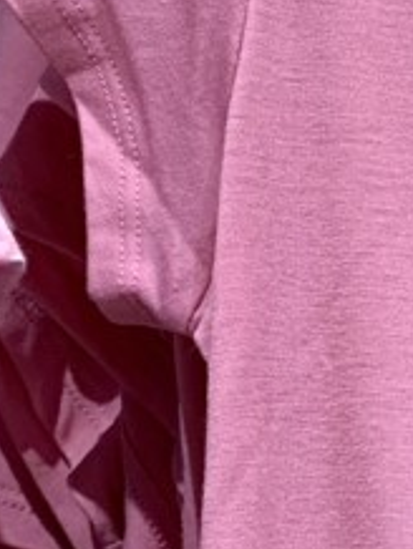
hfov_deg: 9.1
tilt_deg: +1.2
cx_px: 1075
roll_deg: +2.5
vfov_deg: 13.6
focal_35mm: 143
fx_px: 2270
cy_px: 544
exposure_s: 1/60
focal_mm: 4.25
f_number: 1.8
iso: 50
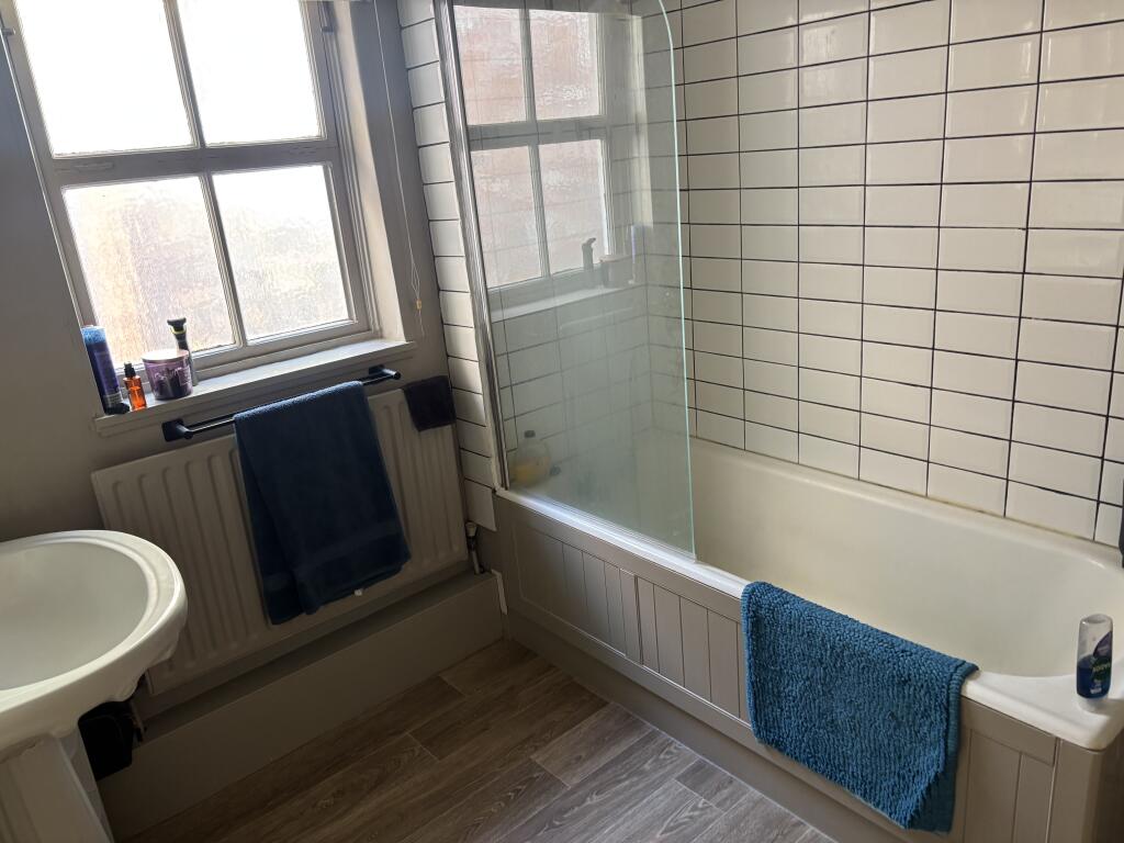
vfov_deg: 53.1
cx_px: 562
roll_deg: +5.5
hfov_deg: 67.3
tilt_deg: -17.2
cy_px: 422
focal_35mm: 26
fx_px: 844
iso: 200
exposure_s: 1/60
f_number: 1.6
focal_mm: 5.96
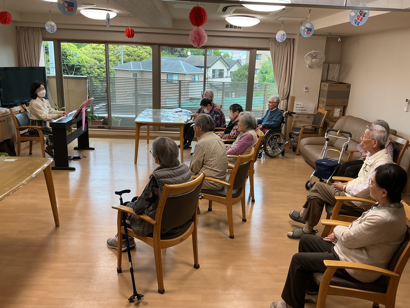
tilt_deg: -15.6
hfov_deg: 61.7
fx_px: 343
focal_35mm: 29
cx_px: 205
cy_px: 154
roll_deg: -1.9
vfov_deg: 48.2
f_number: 1.8
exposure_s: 1/100
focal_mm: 3
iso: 64
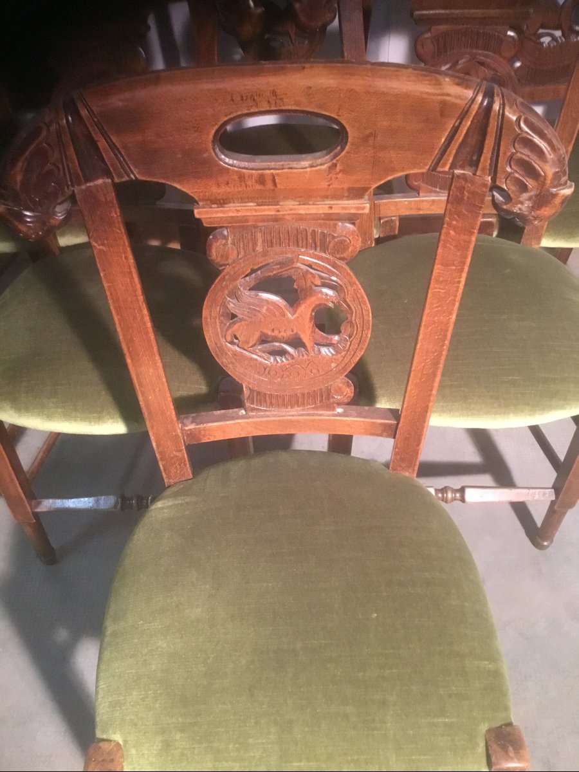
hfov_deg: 45.4
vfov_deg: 58.4
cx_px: 290
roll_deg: +1.4
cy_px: 386
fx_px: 691
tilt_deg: -44.8
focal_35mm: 31
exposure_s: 1/17
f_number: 2.4
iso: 250
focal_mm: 3.3
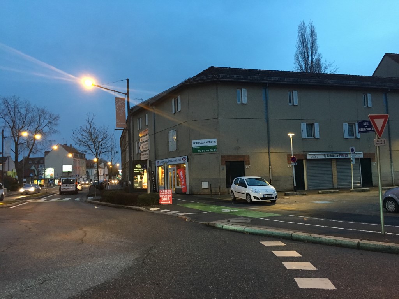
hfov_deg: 61.7
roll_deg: +2.5
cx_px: 200
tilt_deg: +5.1
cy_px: 150
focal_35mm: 29
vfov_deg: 48.2
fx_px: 334
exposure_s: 1/20
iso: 200
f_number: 2.2
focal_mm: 4.15
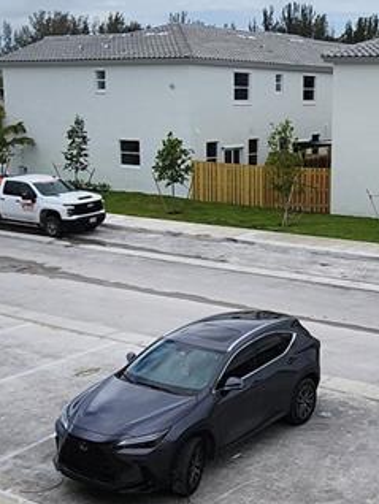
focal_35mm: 49
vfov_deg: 38.9
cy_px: 252
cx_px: 319
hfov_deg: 28.9
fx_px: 714
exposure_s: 1/976
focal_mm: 2.2
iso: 50
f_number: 2.2
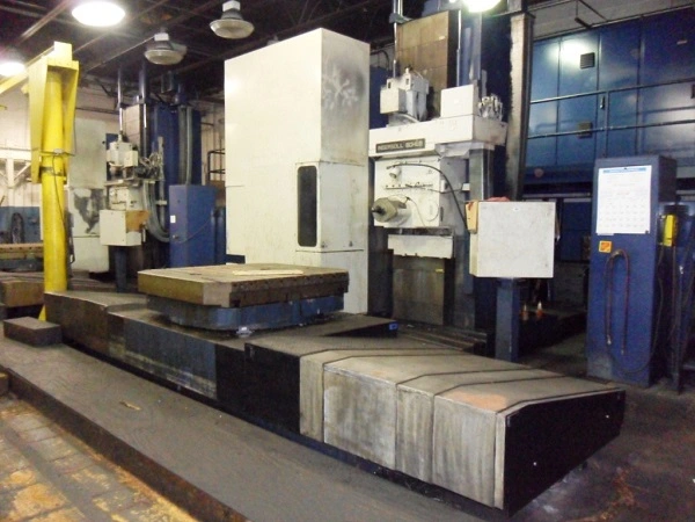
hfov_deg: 65.3
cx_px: 348
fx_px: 542
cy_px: 261
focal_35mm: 27
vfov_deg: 51.4
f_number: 3.5
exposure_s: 1/45
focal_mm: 4.9
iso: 640
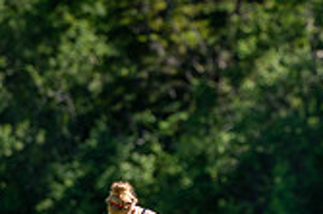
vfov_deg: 2.0
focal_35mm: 695
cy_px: 203
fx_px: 6229
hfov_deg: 3.0
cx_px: 290
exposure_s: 1/1000
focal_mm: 200
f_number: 3.5
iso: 100
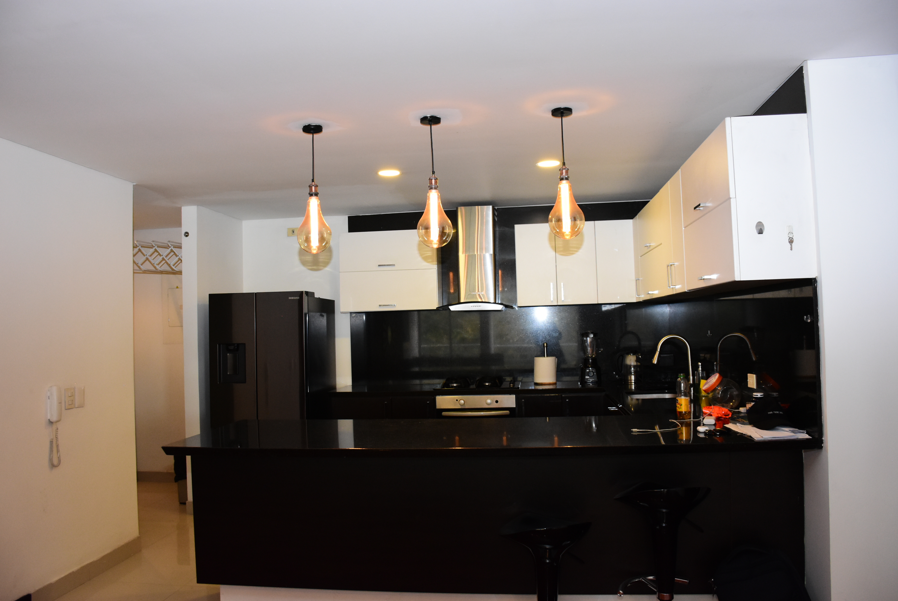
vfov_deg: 48.0
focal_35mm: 27
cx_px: 449
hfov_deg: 67.3
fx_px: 674
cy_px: 300
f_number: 5
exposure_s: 1/80
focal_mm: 18
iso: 1600
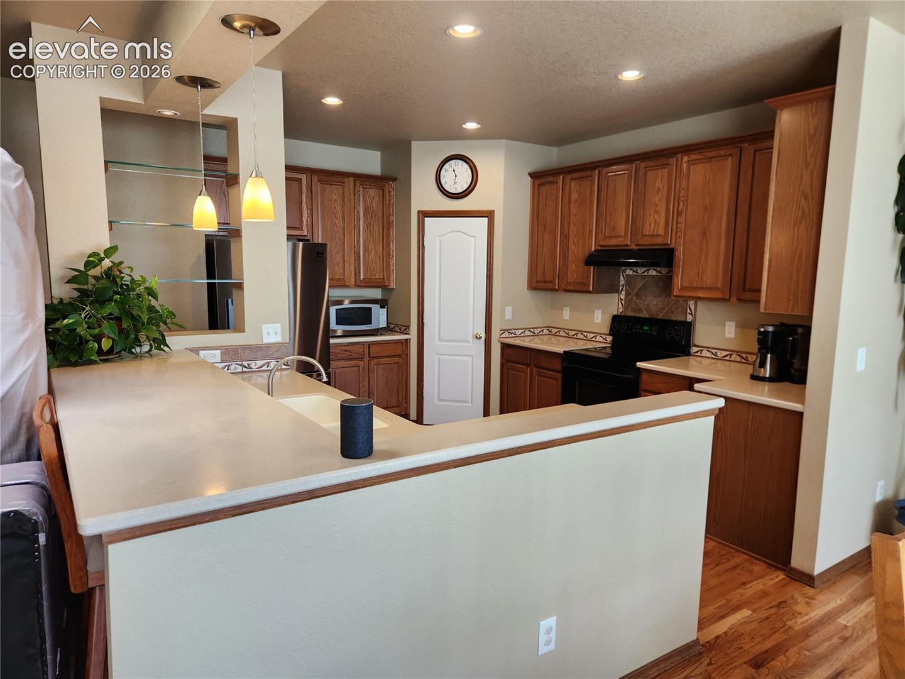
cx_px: 452
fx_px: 601
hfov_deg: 73.9
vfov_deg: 58.9
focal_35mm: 23
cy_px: 340
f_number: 1.8
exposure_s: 1/180
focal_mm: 5.4
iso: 200
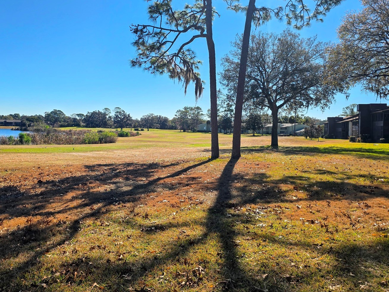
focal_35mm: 28
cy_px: 125
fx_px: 315
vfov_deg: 49.6
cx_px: 180
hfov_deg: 63.4
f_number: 1.7
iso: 12
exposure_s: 1/917
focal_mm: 6.3
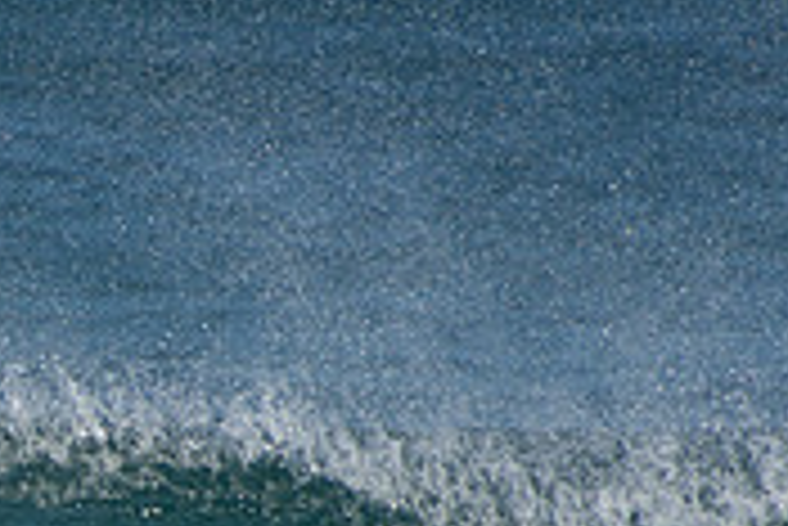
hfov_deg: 1.0
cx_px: -171
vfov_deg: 0.7
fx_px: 43550
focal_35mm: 1988
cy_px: 686
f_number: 5.6
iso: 200
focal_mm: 400
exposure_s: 1/1600
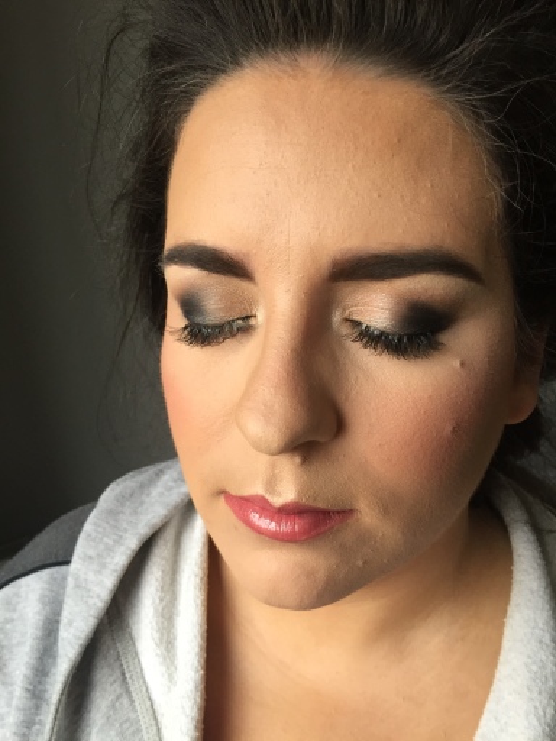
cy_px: 370
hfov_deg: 48.2
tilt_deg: -19.9
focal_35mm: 29
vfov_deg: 61.7
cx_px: 278
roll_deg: -0.5
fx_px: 621
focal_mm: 4.15
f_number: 2.2
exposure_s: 1/30
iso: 50
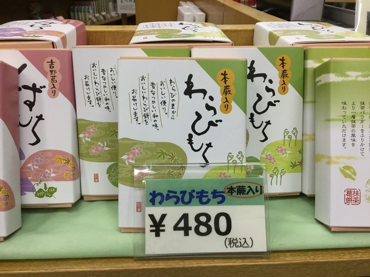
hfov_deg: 58.4
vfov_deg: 45.4
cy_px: 138
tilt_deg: -27.4
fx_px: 331
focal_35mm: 31
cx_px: 185
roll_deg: +0.2
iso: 40
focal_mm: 3.3
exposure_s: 1/30
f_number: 2.4
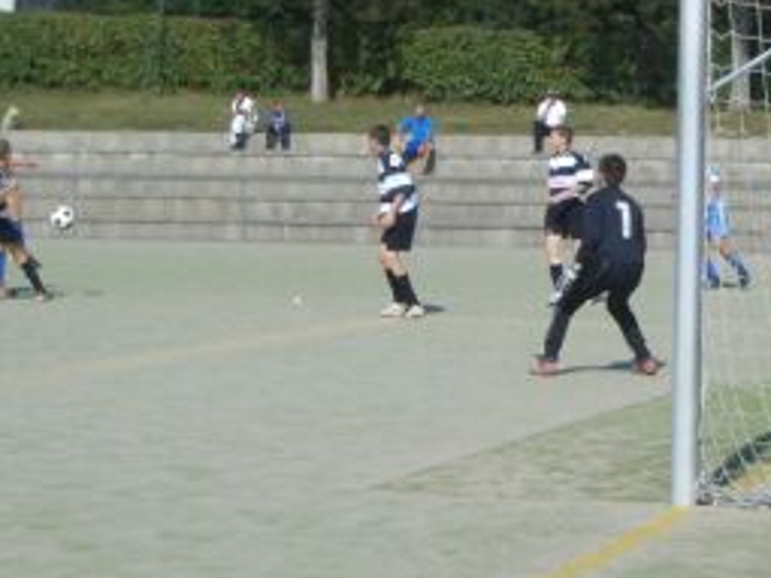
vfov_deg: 19.1
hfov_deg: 25.3
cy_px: 185
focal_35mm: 77
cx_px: 405
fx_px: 1714
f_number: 5
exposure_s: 1/640
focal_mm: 8.2
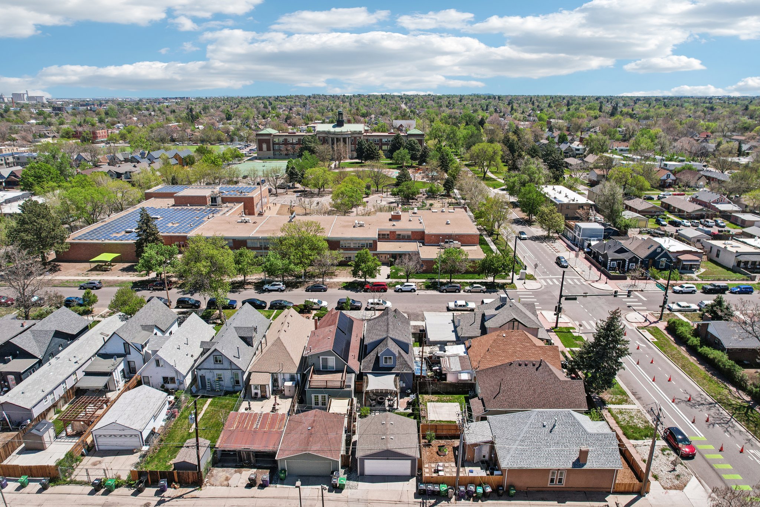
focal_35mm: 22
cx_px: 380
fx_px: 464
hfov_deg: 78.6
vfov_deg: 57.2
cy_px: 254
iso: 120
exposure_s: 1/640
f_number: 2.8
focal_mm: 8.4
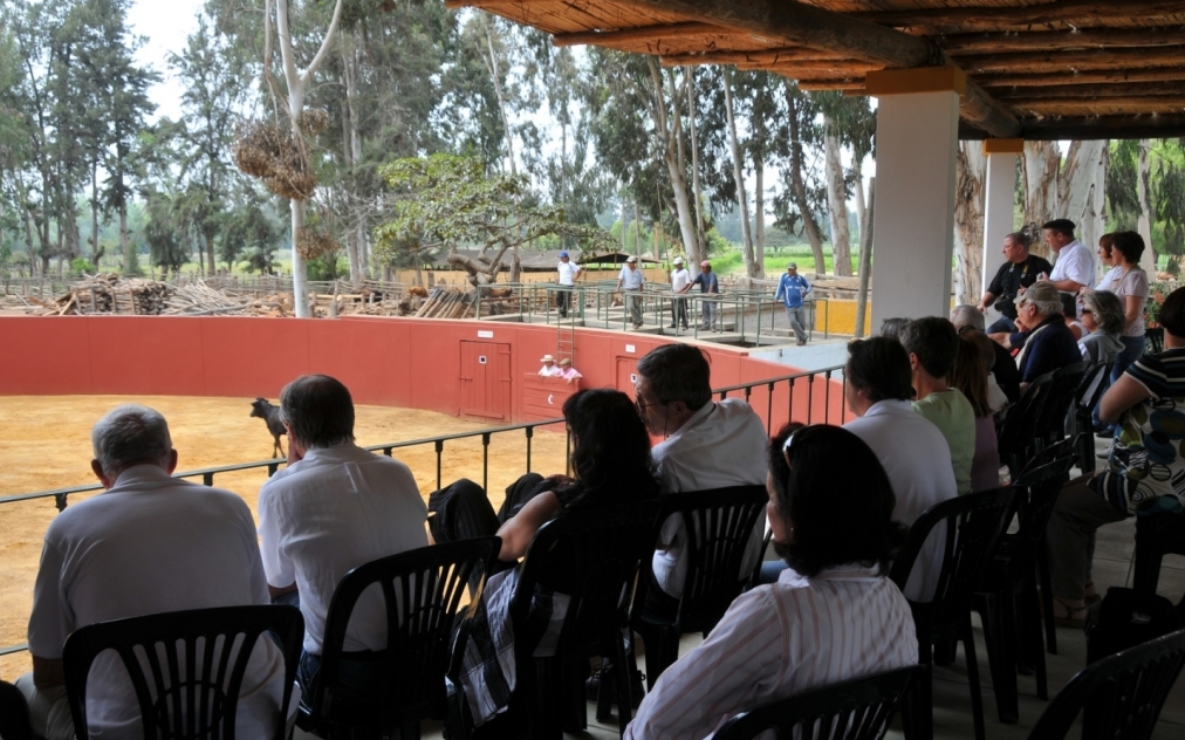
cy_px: 355
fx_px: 1098
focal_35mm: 34
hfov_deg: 56.7
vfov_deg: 37.2
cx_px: 590
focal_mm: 22
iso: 200
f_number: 6.7
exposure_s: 1/180
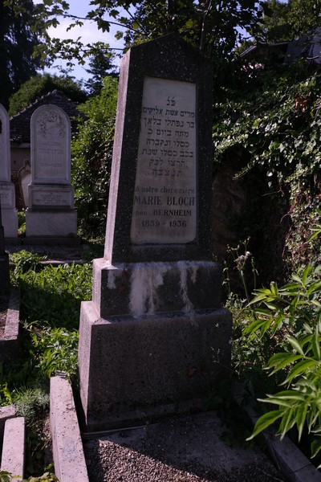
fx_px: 361
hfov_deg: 47.9
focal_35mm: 27
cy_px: 241
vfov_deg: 67.4
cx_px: 160
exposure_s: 1/420
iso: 160
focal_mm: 18
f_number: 5.6
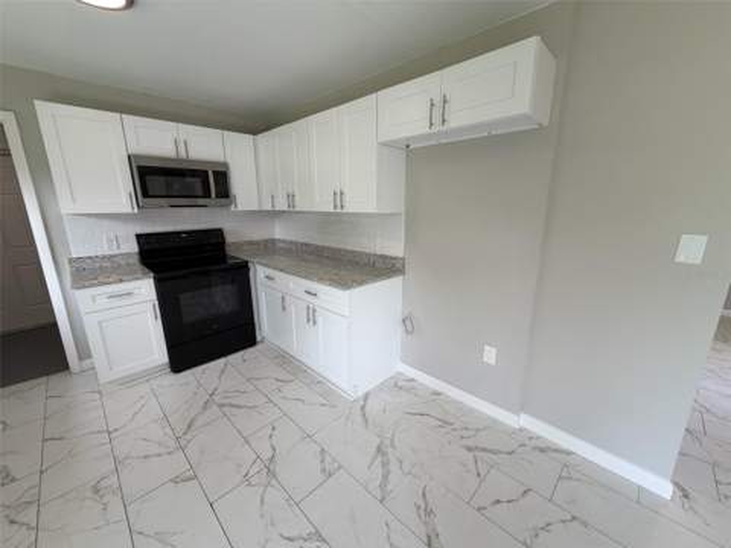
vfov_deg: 85.7
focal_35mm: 14
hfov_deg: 102.1
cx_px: 366
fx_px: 296
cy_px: 274
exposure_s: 1/120
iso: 50
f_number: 2.2
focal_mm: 2.22
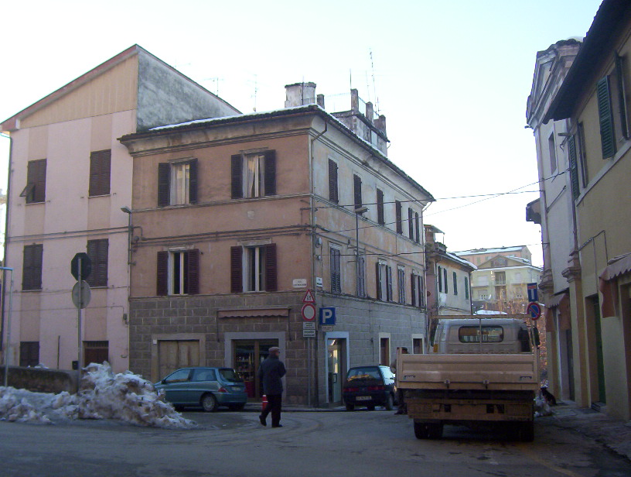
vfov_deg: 39.8
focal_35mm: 36
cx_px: 316
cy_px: 238
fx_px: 658
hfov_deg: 51.2
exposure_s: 1/343
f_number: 2.76
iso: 100
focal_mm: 5.54
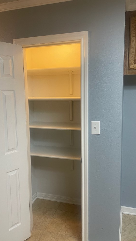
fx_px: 186
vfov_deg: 66.1
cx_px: 64
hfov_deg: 40.2
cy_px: 120
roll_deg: +0.9
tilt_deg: -7.2
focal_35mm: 29
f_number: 1.6
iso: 100
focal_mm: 4.2
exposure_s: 1/60
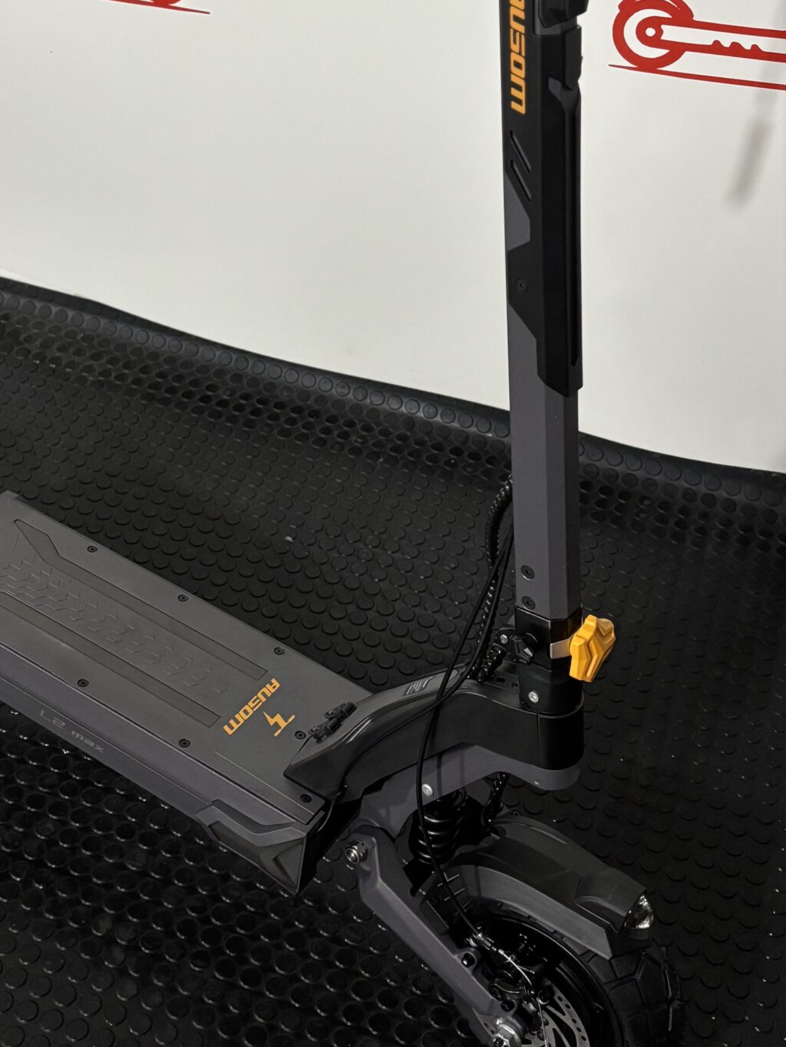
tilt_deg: -38.7
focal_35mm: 49
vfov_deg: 38.5
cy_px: 347
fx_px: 1483
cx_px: 356
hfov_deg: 29.7
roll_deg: -3.6
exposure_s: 1/50
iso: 400
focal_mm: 5.96
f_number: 1.6
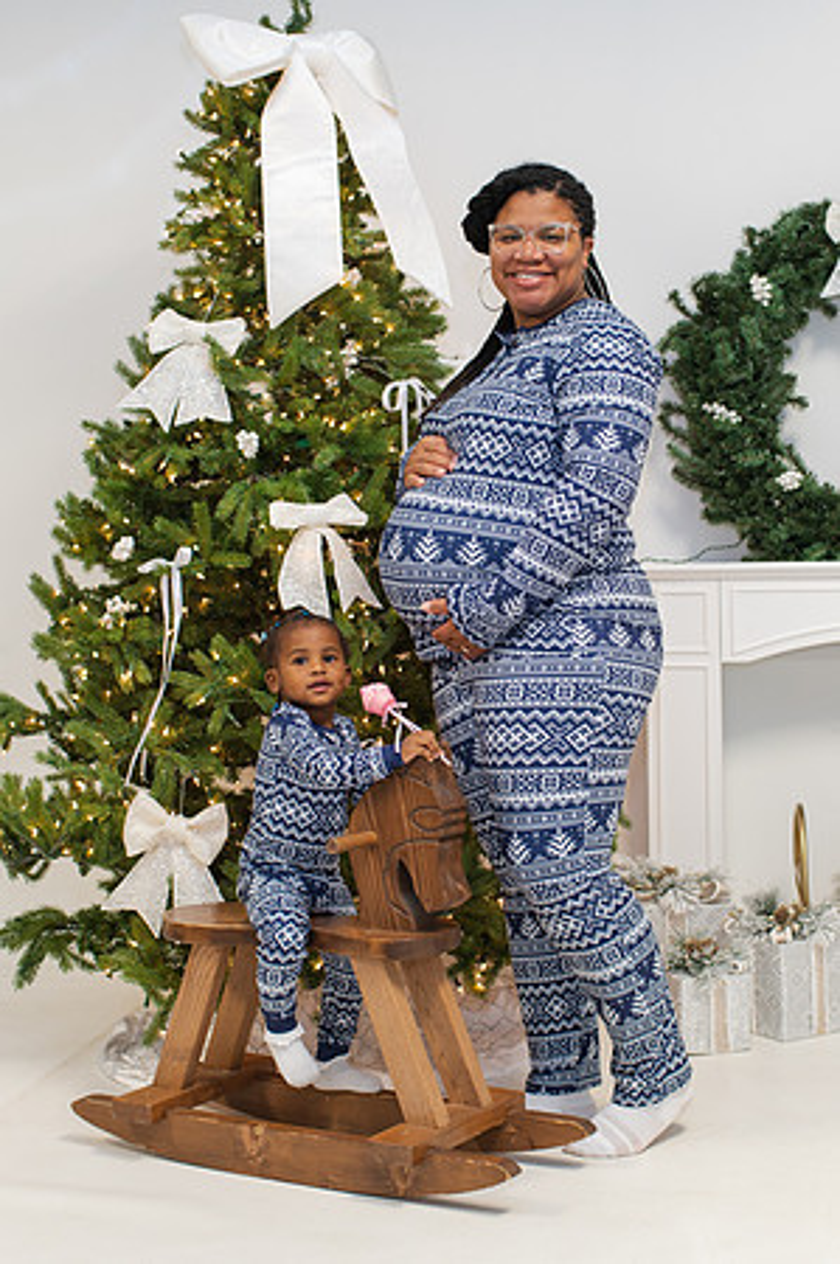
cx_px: 504
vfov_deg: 37.8
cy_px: 632
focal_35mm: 53
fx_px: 1844
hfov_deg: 25.6
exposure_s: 1/200
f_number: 3.5
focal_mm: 35
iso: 900
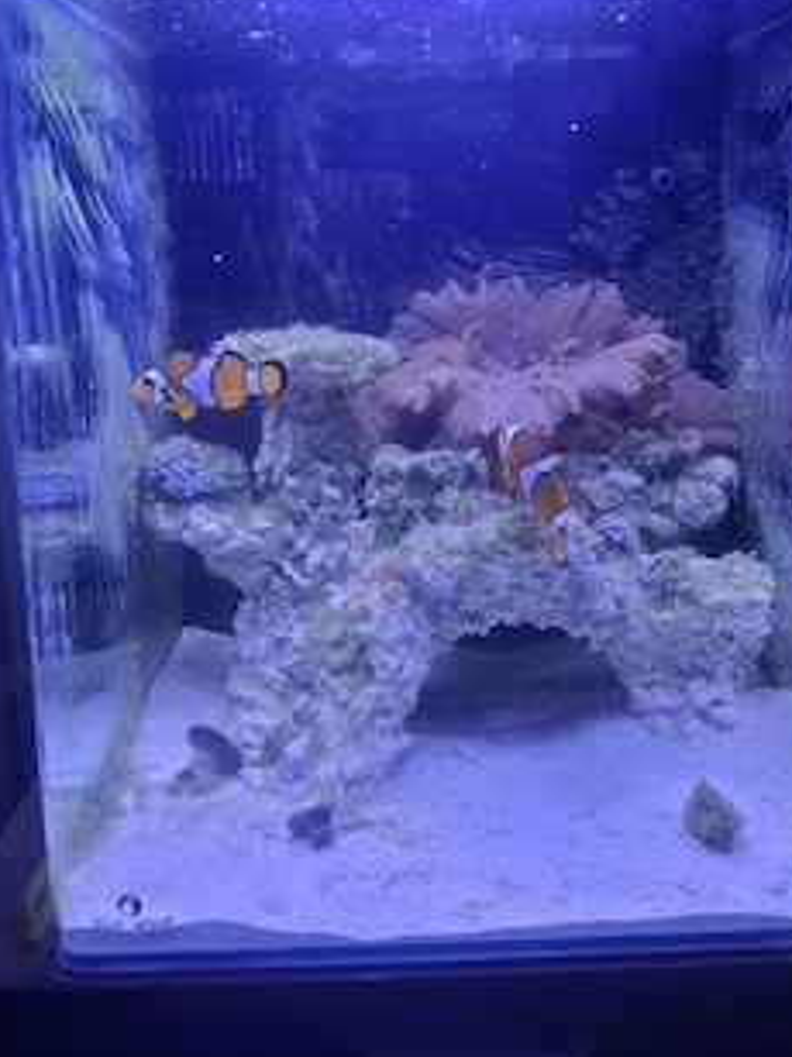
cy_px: 389
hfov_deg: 46.7
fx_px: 916
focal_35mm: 30
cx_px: 424
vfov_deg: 59.1
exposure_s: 1/100
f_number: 1.8
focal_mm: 5.54
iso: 125
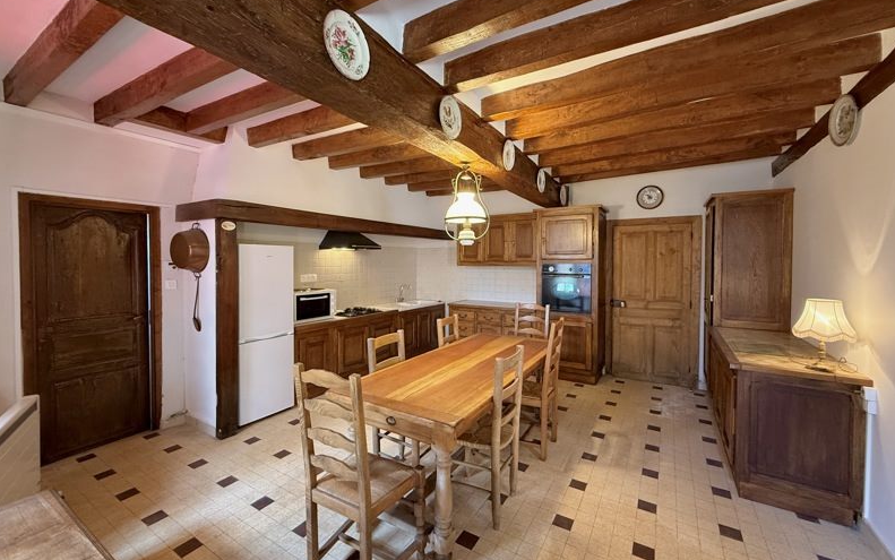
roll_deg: -0.1
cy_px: 268
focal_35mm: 15
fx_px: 366
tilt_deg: -1.2
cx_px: 449
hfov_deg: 101.4
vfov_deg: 74.8
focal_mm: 2.22
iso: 500
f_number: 2.2
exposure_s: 1/50
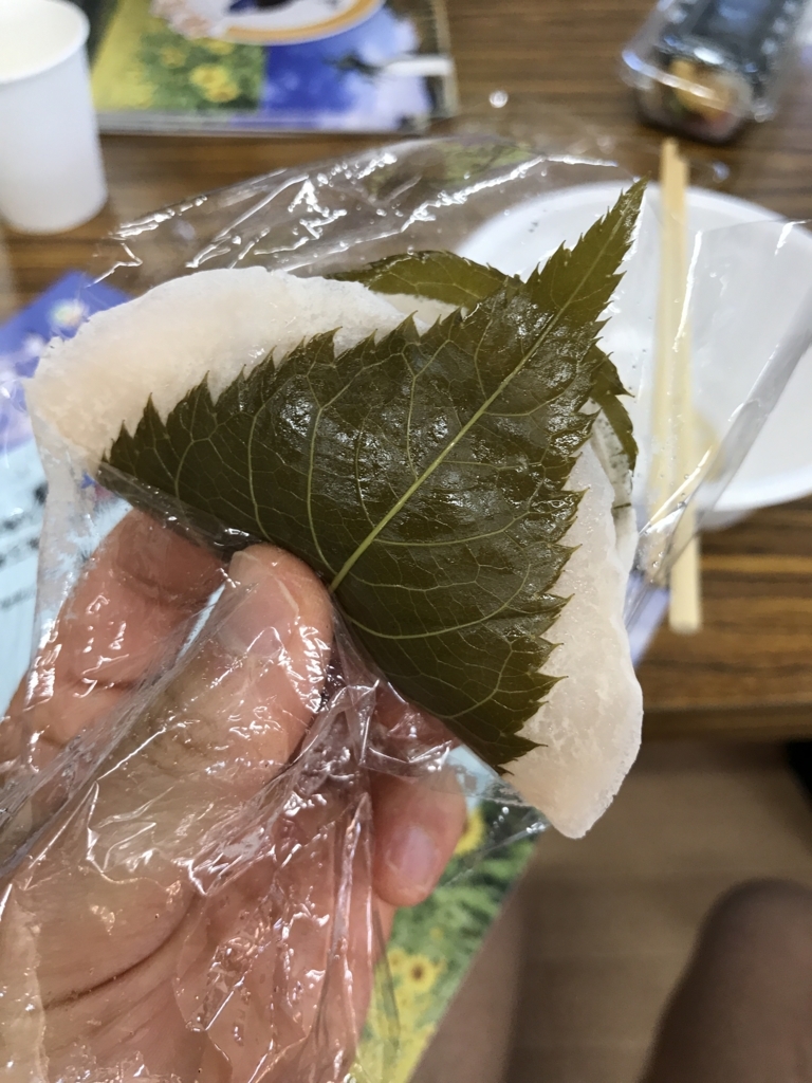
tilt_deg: -53.0
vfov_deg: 63.4
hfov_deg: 49.7
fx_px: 876
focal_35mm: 28
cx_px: 406
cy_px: 542
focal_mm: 3.99
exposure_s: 1/30
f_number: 1.8
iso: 20
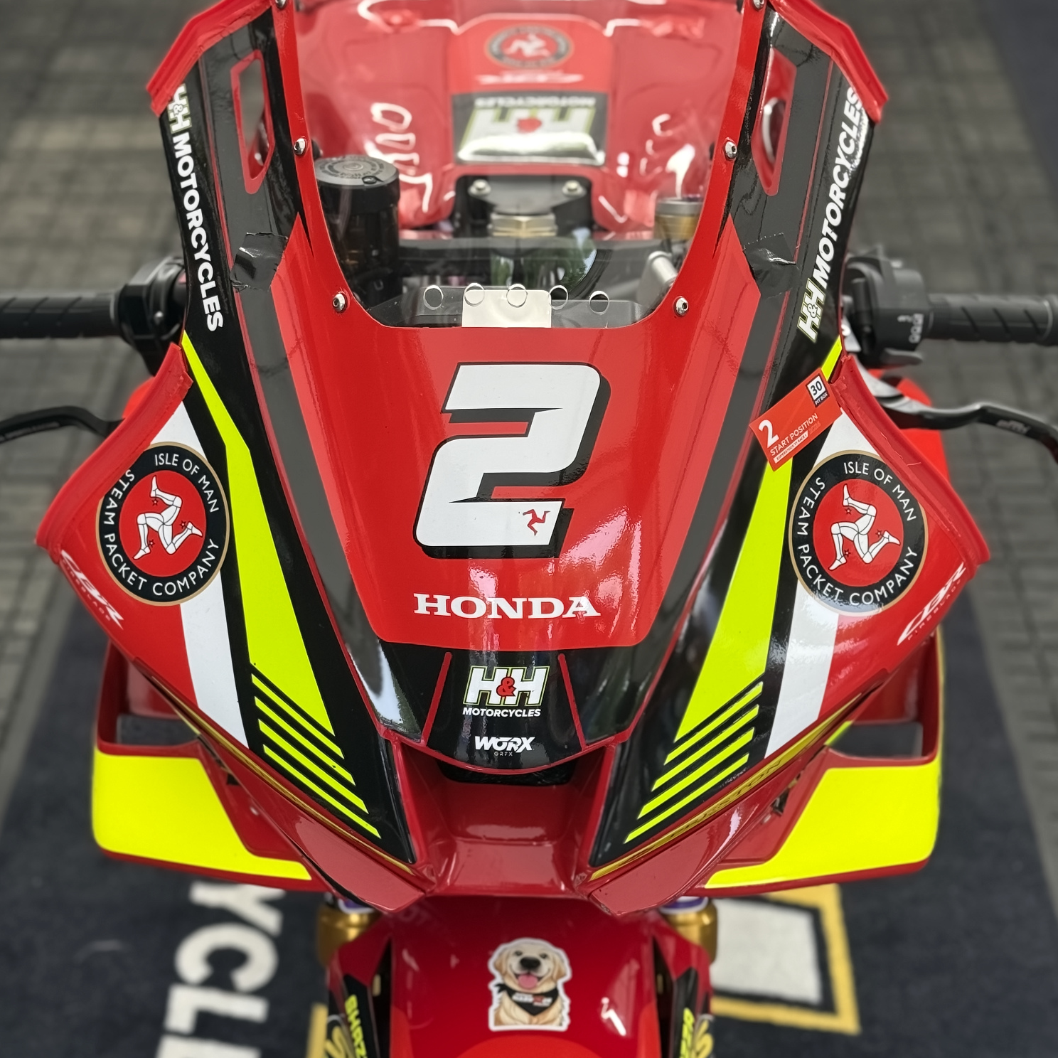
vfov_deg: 30.0
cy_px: 554
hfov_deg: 30.0
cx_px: 527
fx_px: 1971
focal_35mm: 57
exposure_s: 1/50
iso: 50
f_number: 1.8
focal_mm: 6.8
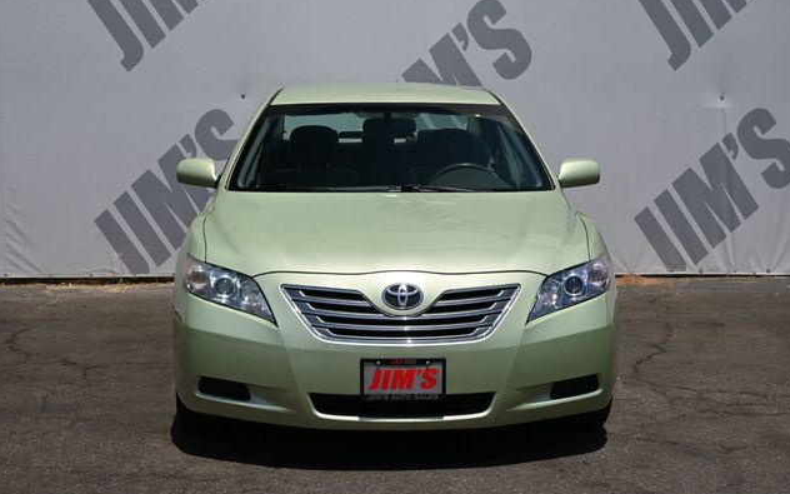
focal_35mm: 62
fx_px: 1335
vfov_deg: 21.0
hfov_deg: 33.0
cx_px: 396
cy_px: 241
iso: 100
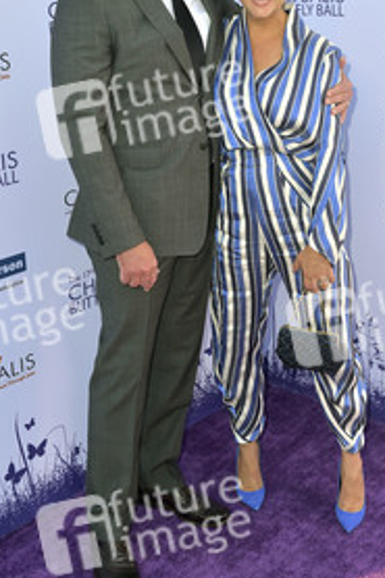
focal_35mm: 49
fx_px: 787
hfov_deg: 27.5
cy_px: 214
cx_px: 205
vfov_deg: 40.1
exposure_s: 1/250
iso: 200
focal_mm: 34
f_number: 6.3
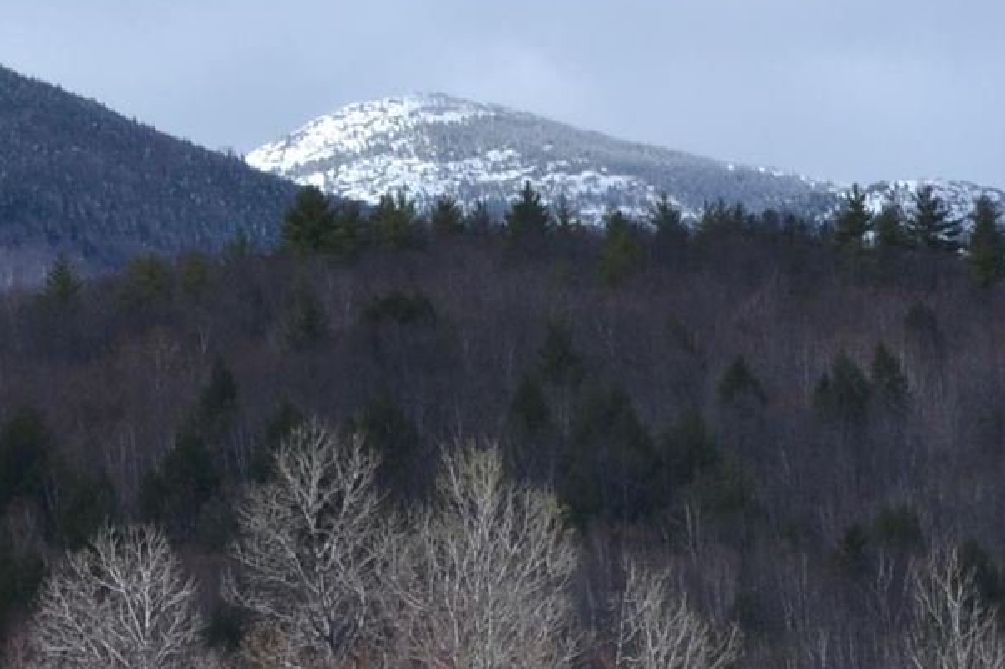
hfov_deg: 6.0
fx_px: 9585
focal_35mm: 344
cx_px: 130
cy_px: 273
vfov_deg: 4.0
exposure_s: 1/320
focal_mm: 45
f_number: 9
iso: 100
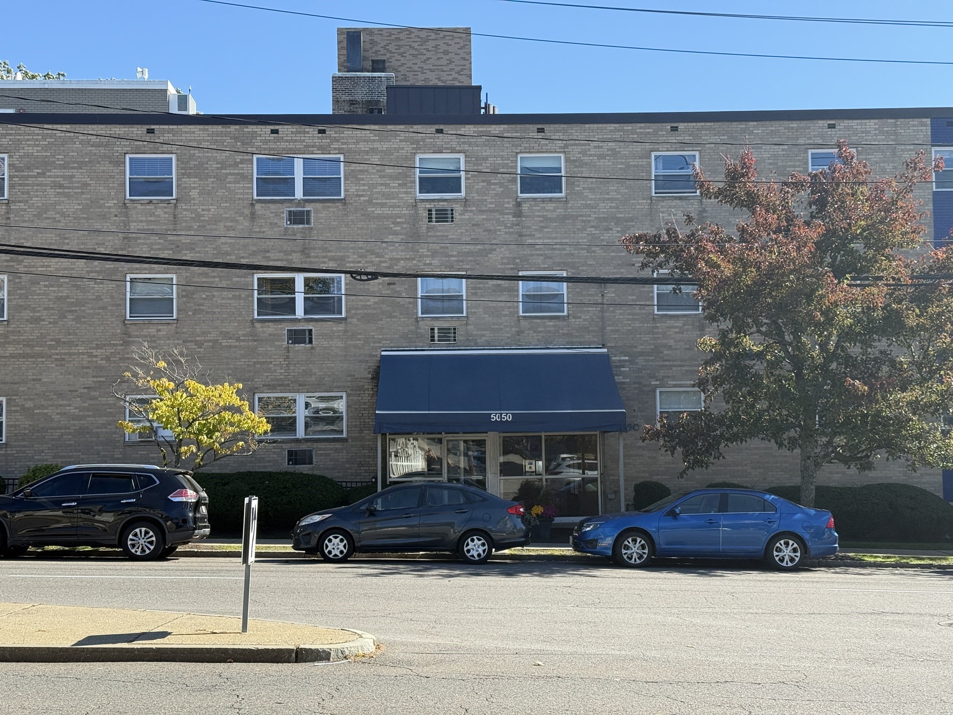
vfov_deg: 30.3
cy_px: 358
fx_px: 1321
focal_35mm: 48
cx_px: 476
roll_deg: +0.2
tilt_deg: +4.9
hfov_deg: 39.7
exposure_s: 1/1838
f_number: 1.78
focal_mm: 6.76
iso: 80
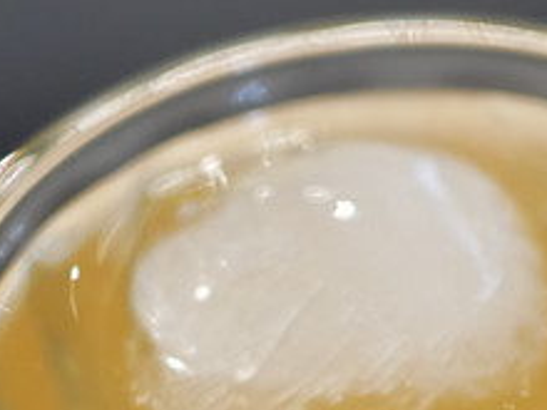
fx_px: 1944
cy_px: 493
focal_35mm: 123
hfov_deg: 15.9
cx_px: 443
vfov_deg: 11.8
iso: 640
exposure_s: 1/60
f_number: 1.7
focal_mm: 15
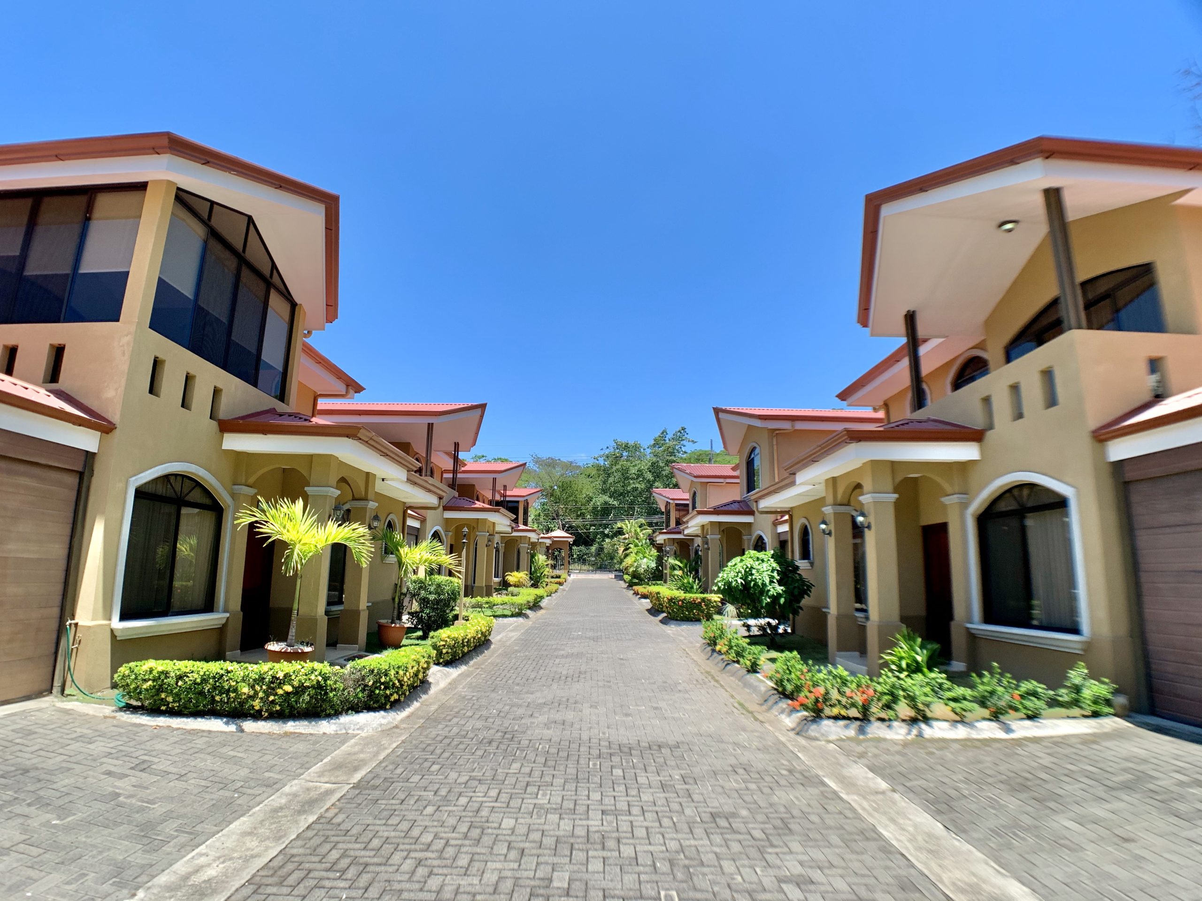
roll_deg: -1.7
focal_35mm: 26
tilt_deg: +11.0
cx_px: 601
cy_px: 450
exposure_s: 1/1560
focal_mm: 4.25
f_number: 1.8
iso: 25
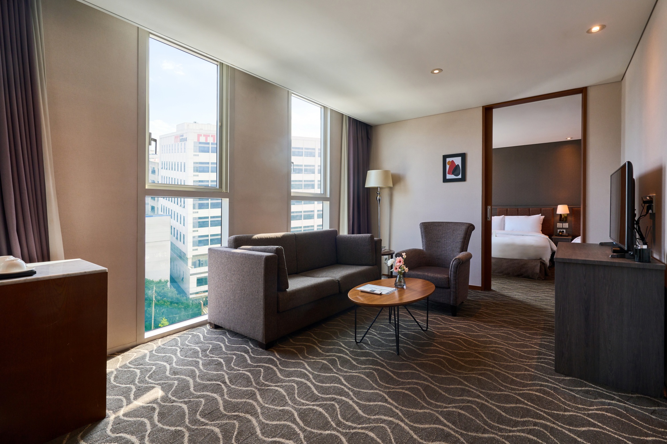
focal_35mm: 16
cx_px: 334
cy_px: 222
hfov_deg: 96.7
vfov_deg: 73.7
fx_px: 296
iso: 250
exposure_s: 1/15
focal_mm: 16
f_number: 11
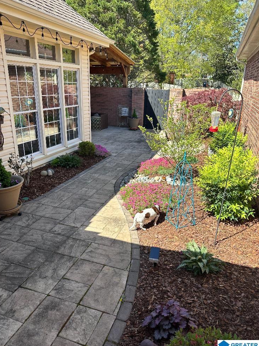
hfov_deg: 54.9
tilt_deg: -19.9
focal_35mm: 25
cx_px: 125
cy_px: 176
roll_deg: -1.3
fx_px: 249
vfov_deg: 69.4
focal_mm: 6.86
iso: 80
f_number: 1.78
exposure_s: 1/1473
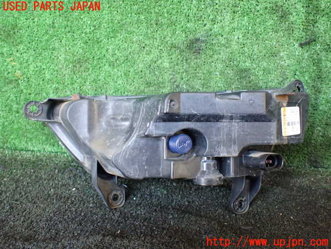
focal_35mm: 30
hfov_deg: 60.0
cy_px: 124
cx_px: 166
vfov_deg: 46.8
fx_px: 287
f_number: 2.3
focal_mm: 5.4
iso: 800
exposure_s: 1/125
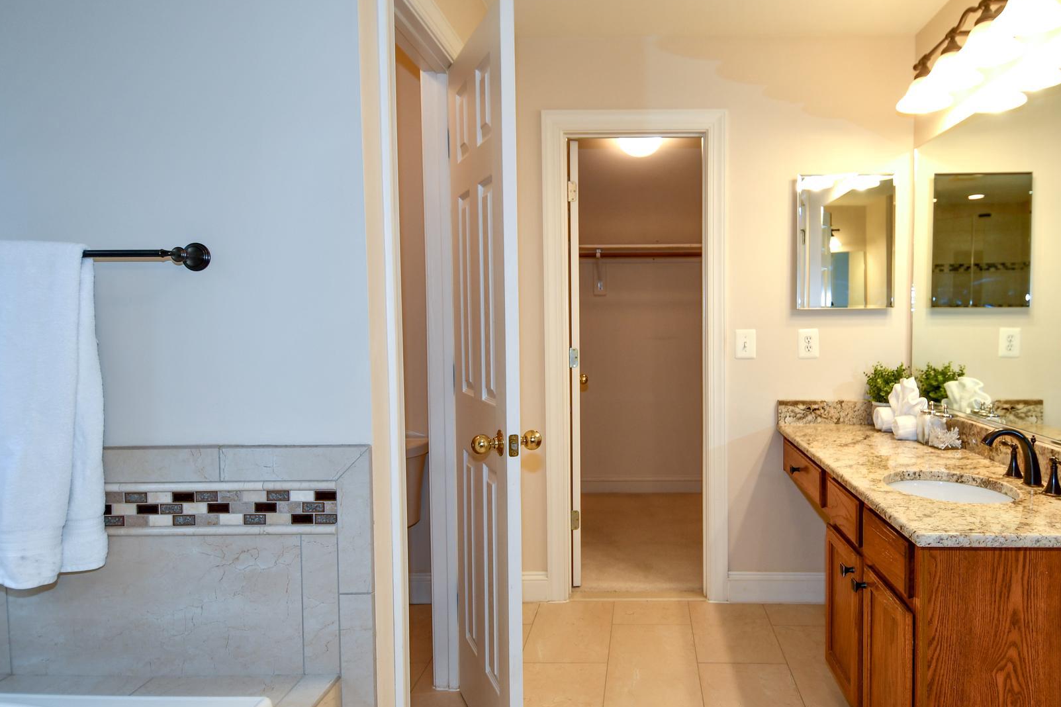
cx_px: 578
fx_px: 678
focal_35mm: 23
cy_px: 400
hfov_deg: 75.9
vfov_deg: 54.9
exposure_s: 1/80
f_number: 4.5
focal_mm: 12
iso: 200
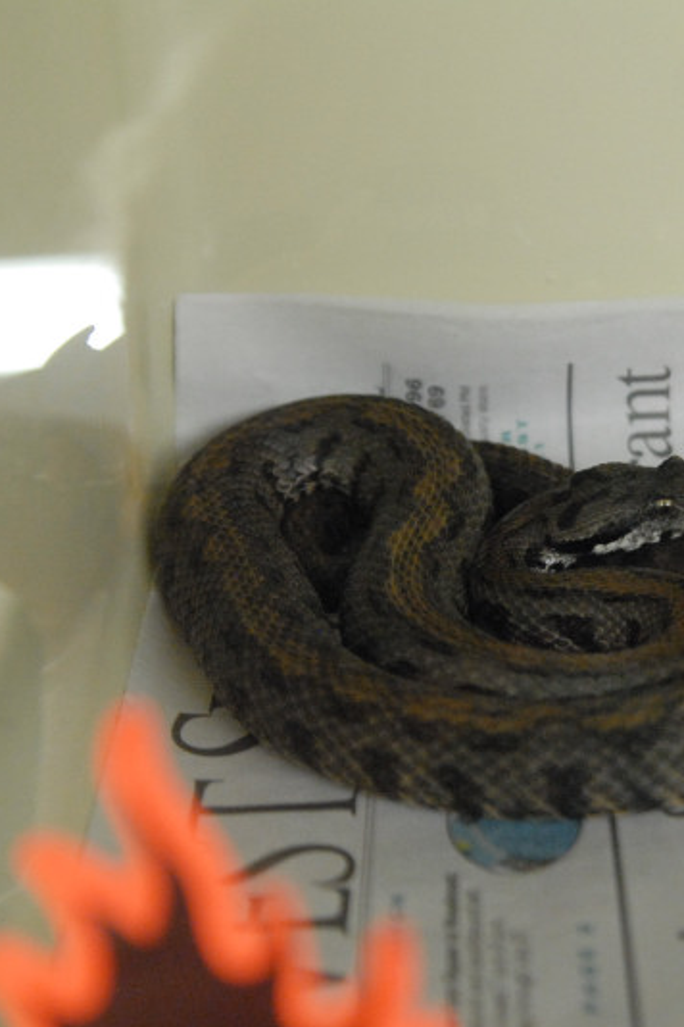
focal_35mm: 81
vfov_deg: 25.1
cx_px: 607
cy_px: 514
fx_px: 2308
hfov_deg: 16.6
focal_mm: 36
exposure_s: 1/60
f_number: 4
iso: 1600
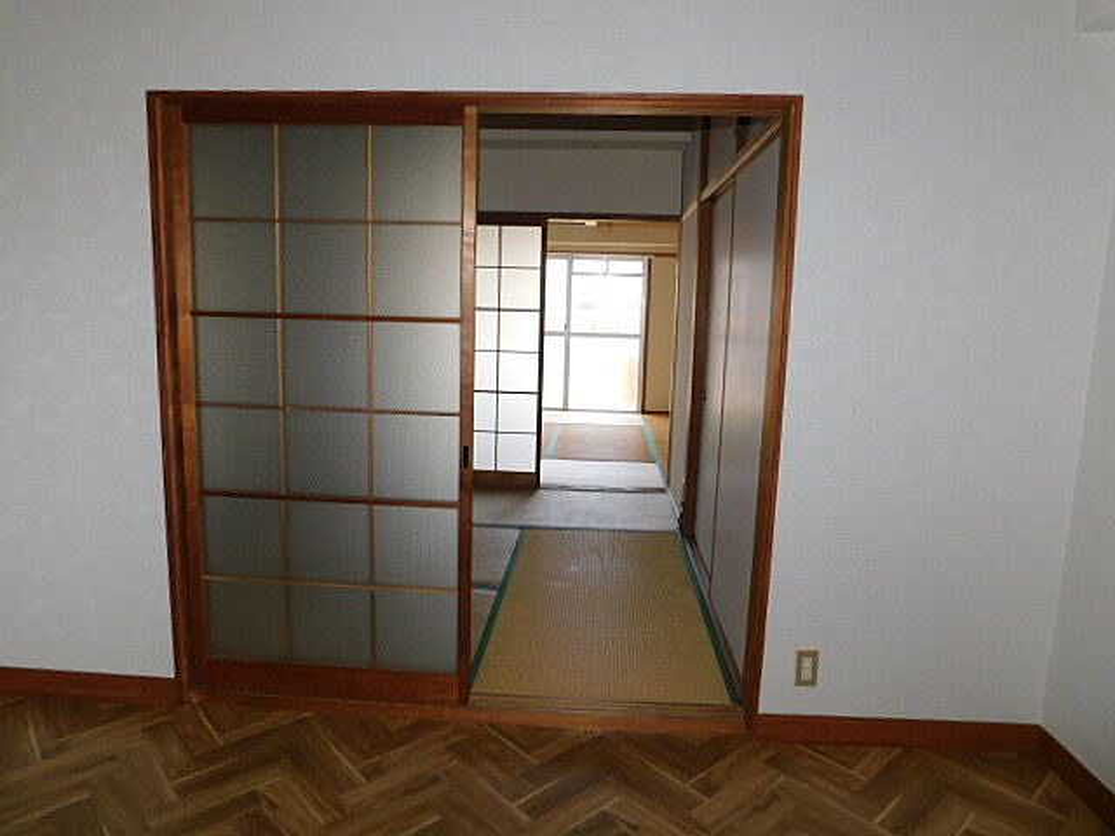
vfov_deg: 58.9
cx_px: 558
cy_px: 418
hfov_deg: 73.9
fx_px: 741
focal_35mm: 23
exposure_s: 1/100
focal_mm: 4
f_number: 3
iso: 125
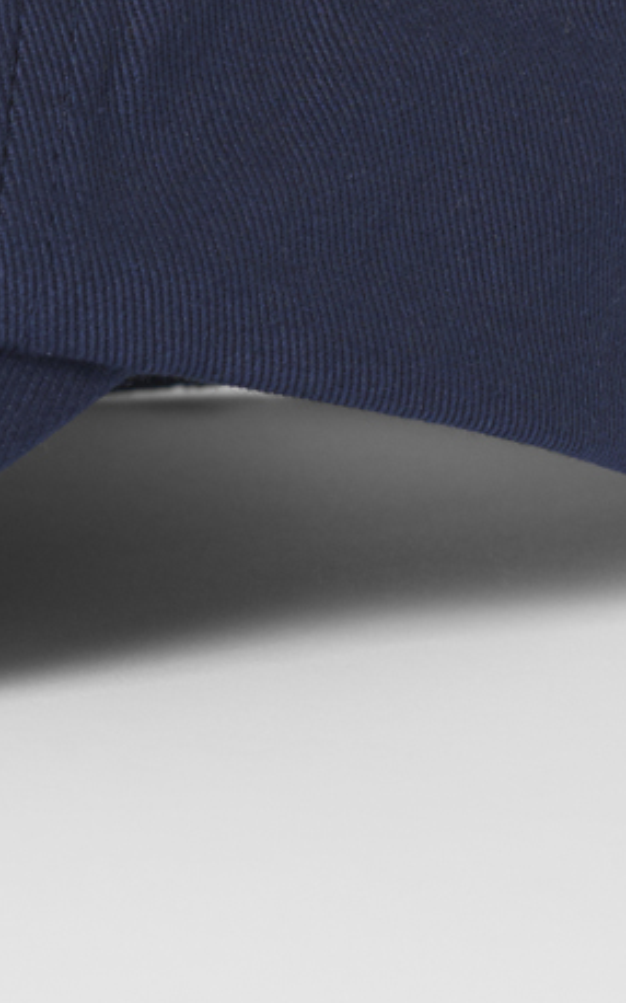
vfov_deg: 7.4
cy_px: -4
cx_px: -473
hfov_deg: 4.6
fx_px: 7757
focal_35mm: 284
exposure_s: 1/200
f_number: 8
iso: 200
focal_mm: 50
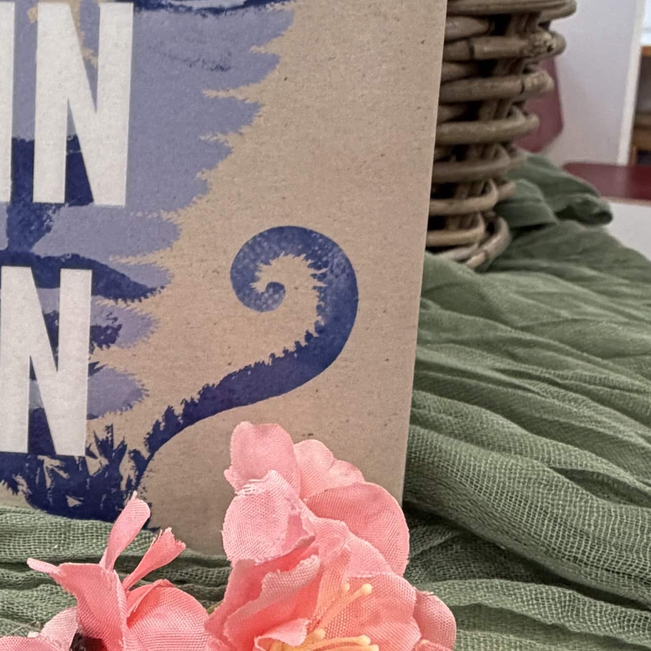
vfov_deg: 32.4
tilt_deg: -8.8
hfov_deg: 29.3
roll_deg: +0.2
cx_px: -80
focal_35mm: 52
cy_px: 196
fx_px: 1106
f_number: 2.2
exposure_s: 1/118
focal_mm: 2.22
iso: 200
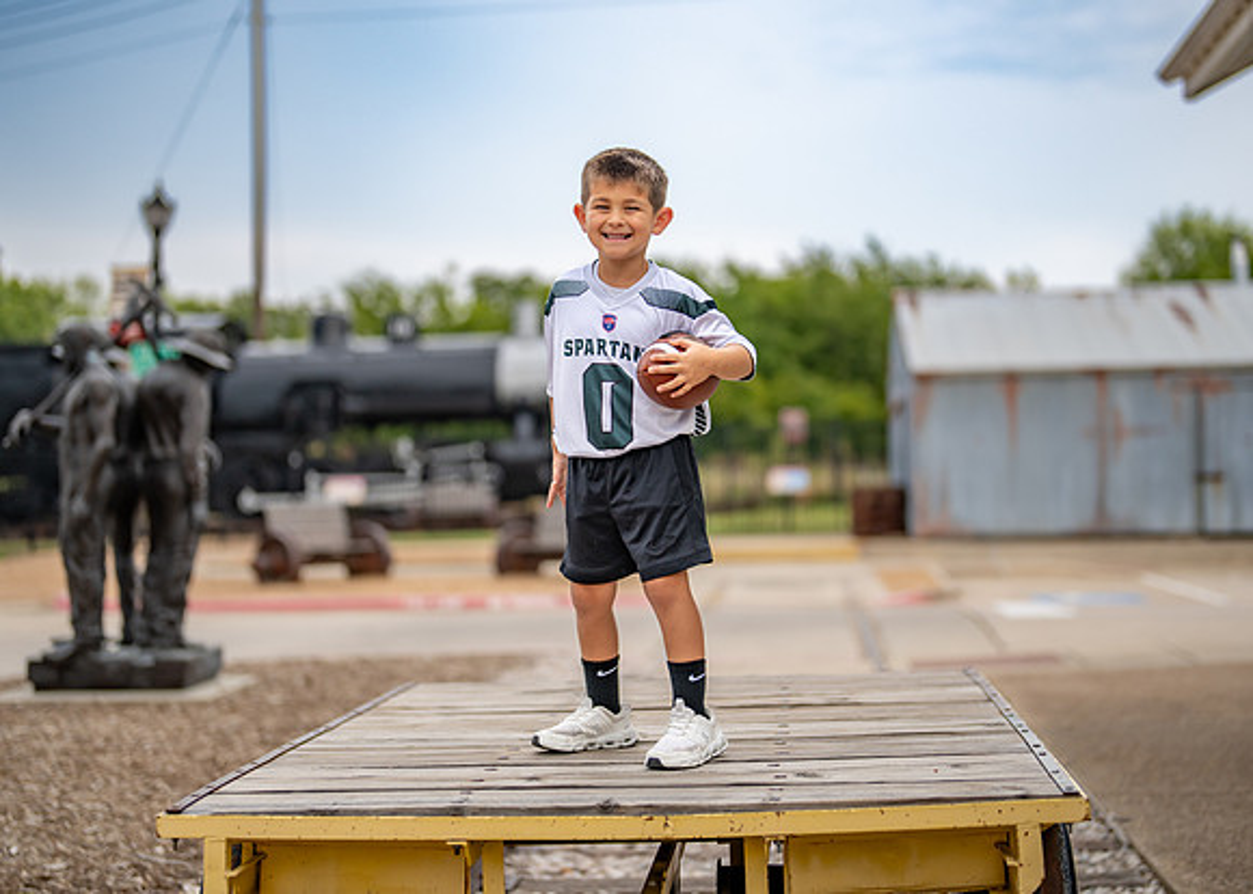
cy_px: 430
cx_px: 633
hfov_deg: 34.1
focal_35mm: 57
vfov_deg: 24.7
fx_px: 2042
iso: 200
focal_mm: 50
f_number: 1.2
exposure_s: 1/2500
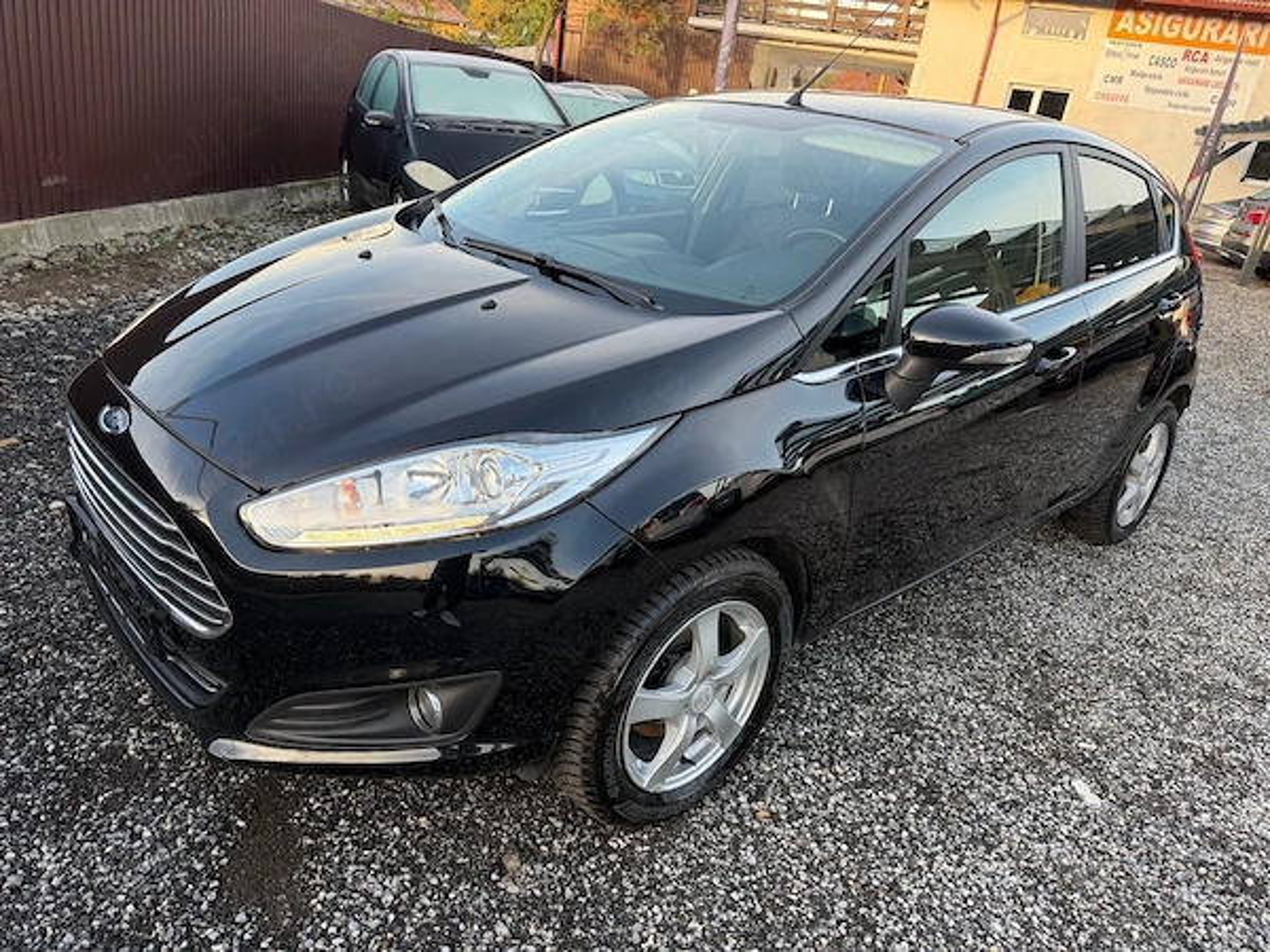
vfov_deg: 56.8
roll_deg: -8.4
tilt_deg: -23.5
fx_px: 881
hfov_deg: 71.6
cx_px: 635
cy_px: 476
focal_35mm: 24
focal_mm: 6.76
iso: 80
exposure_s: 1/194
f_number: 1.78
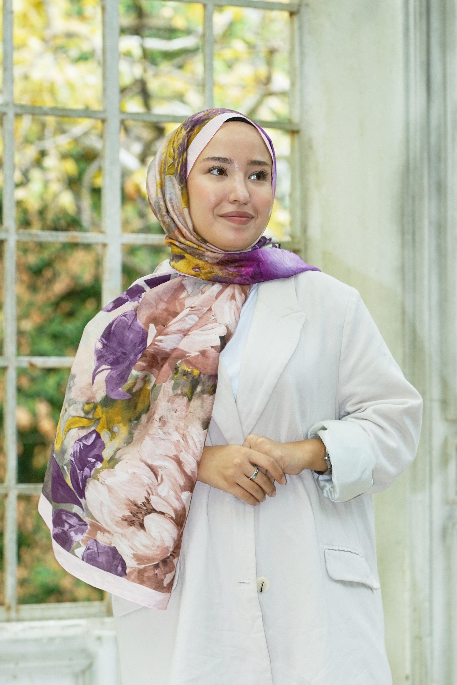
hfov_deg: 13.0
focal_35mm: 105
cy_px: 342
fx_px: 1999
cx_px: 228
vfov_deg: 19.5
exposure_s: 1/100
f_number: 5.6
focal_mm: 105
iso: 640
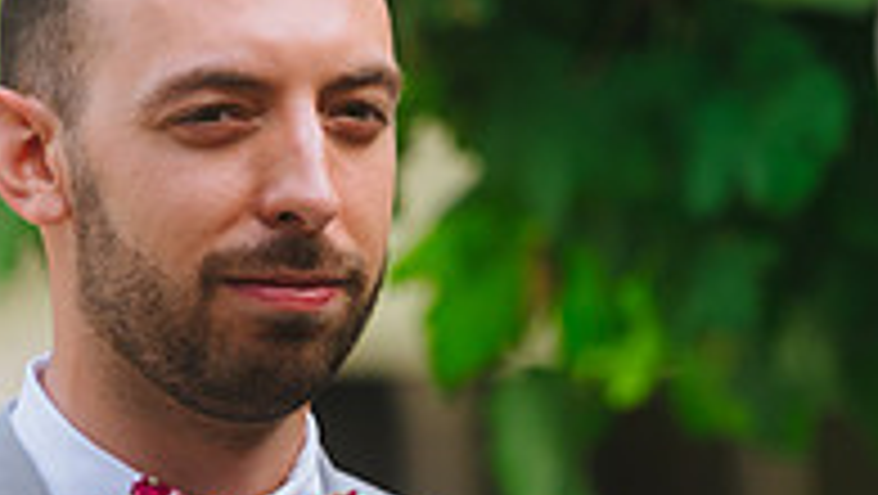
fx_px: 11252
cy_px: 457
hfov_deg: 4.5
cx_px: 68
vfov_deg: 2.5
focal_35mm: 483
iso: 200
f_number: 2.8
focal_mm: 155
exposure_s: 1/400
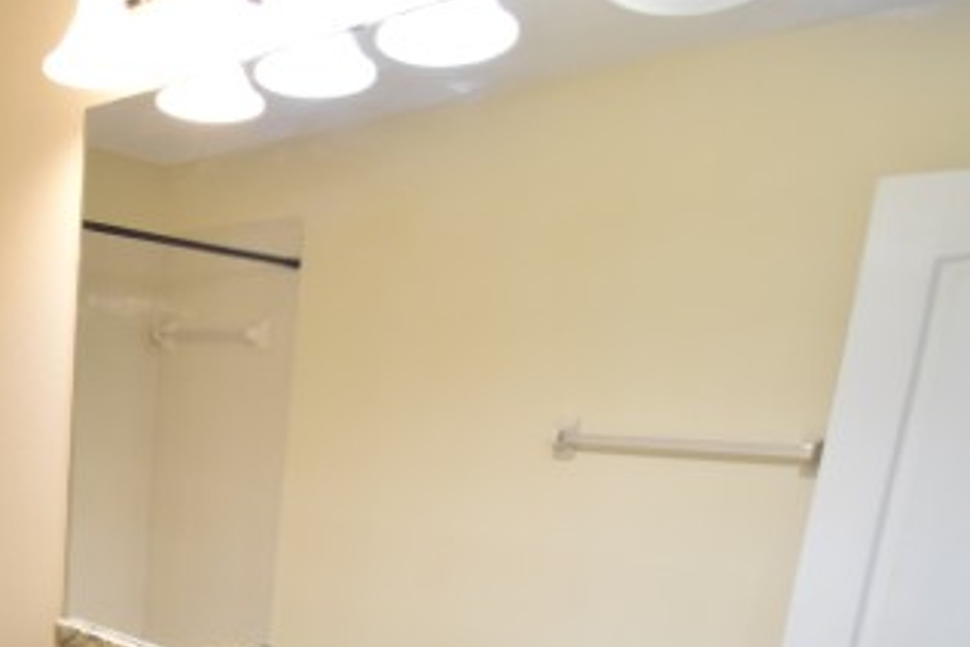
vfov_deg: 36.1
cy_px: 601
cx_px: 113
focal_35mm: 34
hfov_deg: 50.1
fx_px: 916
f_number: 3.5
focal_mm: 10
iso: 800
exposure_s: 1/90
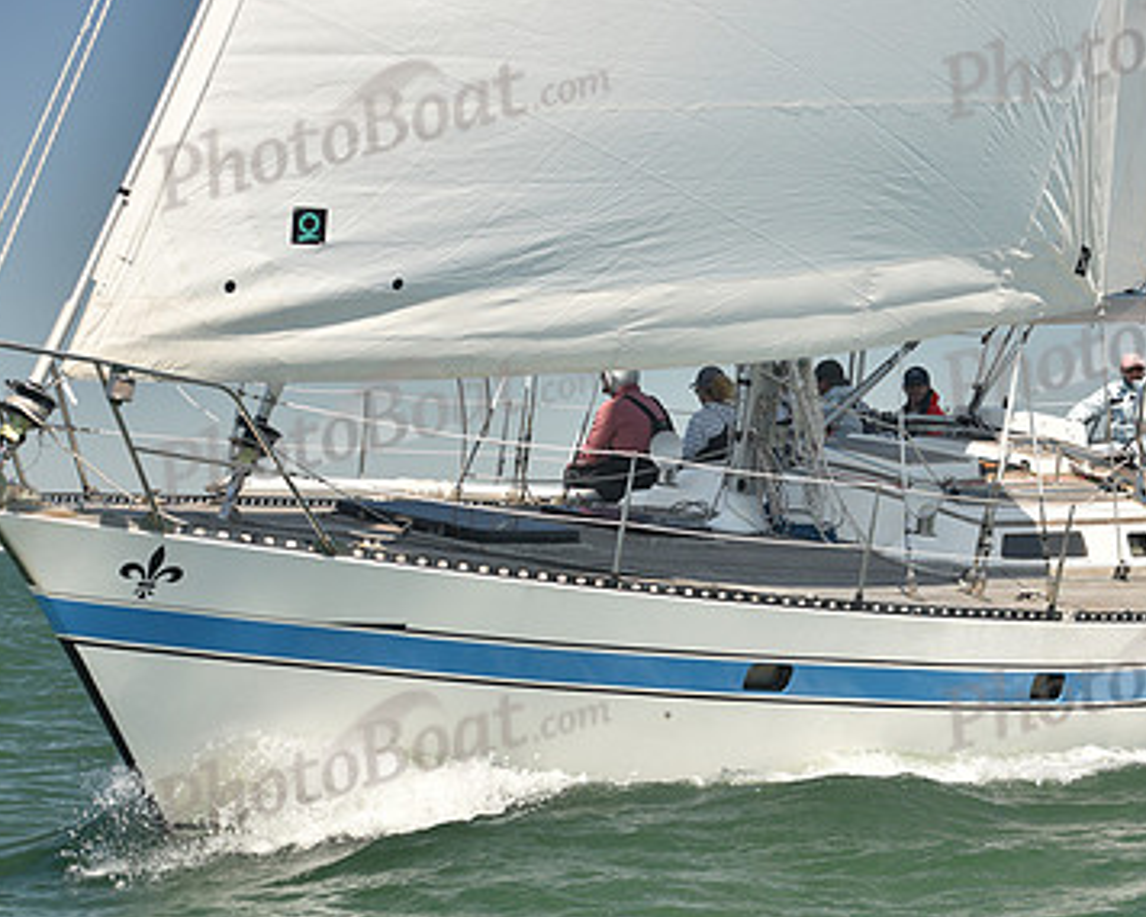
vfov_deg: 14.4
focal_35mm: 107
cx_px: 779
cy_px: 545
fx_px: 3630
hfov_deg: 17.9
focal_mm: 70
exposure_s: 1/800
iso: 250
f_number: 4.5
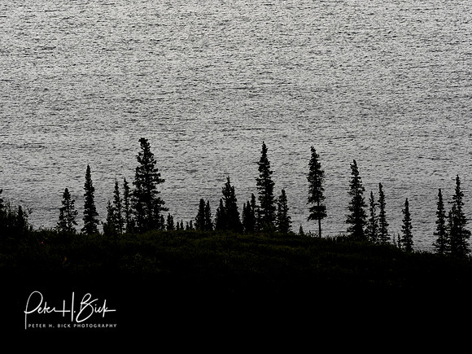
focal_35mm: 601
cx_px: 236
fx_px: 8195
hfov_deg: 3.3
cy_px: 177
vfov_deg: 2.5
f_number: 7.1
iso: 500
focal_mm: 300
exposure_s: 1/800
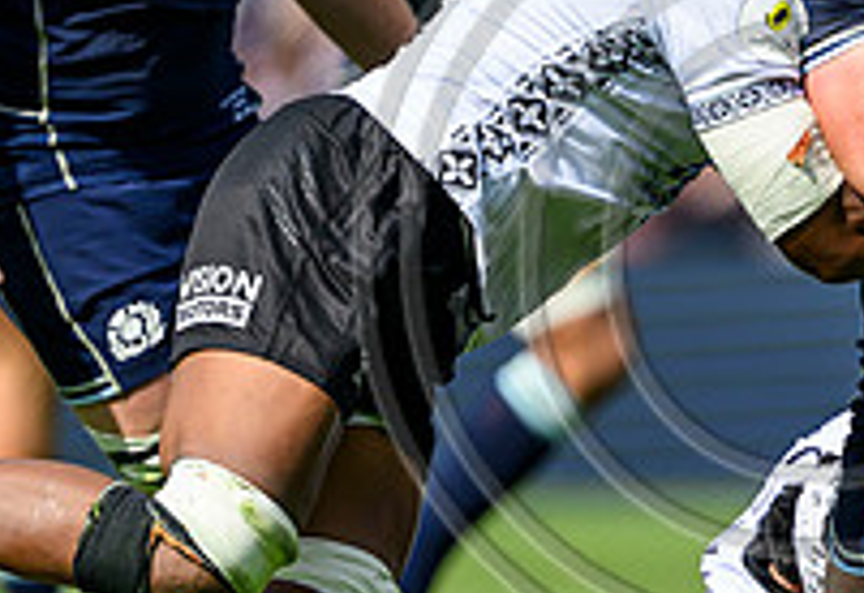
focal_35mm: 1584
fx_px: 38366
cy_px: 430
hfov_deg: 1.3
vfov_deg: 0.9
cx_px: 1183
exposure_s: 1/5000
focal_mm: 400
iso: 320
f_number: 2.8
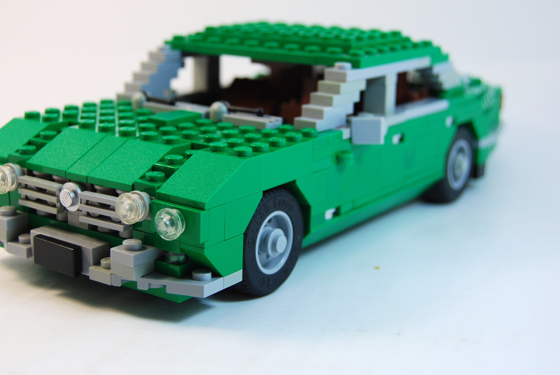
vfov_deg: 22.1
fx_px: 959
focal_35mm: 62
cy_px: 158
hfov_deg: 32.5
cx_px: 237
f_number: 5.6
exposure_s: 1/125
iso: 200
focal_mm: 35
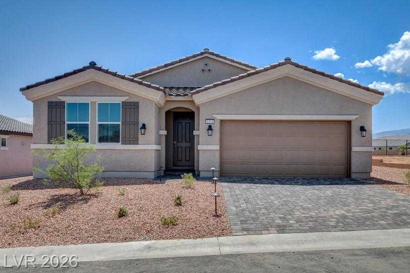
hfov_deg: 62.0
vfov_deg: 43.6
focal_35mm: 30
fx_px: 341
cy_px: 136
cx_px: 205
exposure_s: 1/640
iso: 400
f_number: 9
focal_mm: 20
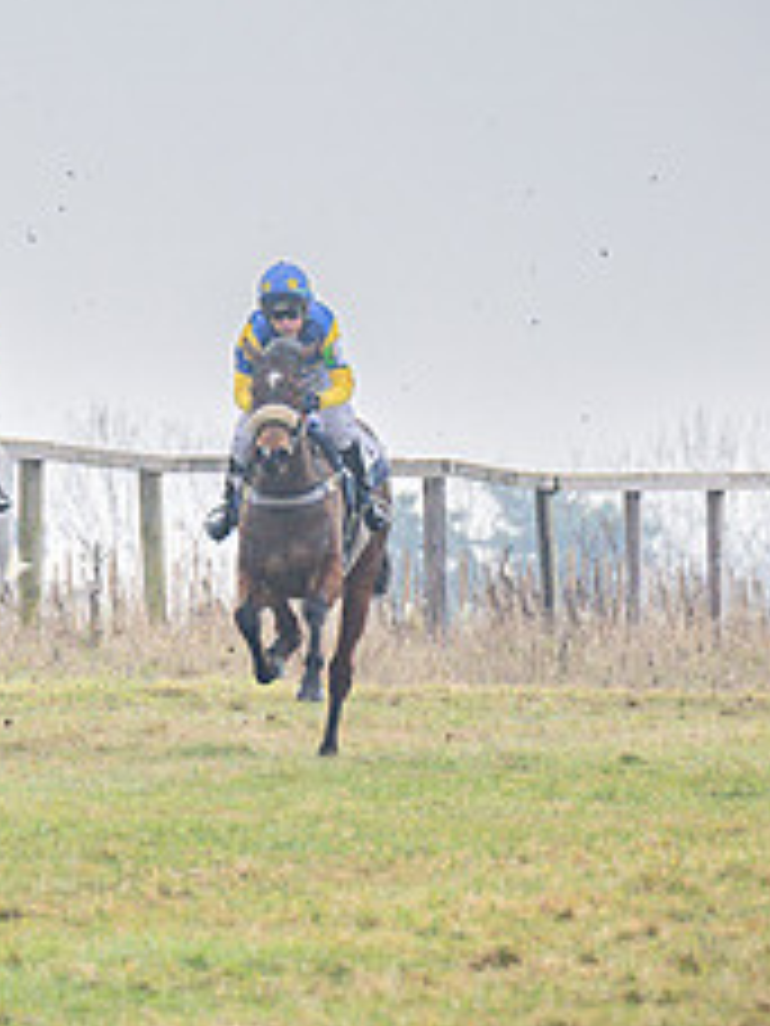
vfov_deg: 1.9
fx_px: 30608
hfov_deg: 1.4
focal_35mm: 1032
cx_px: -452
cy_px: 524
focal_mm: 200
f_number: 5
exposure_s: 1/1000
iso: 320
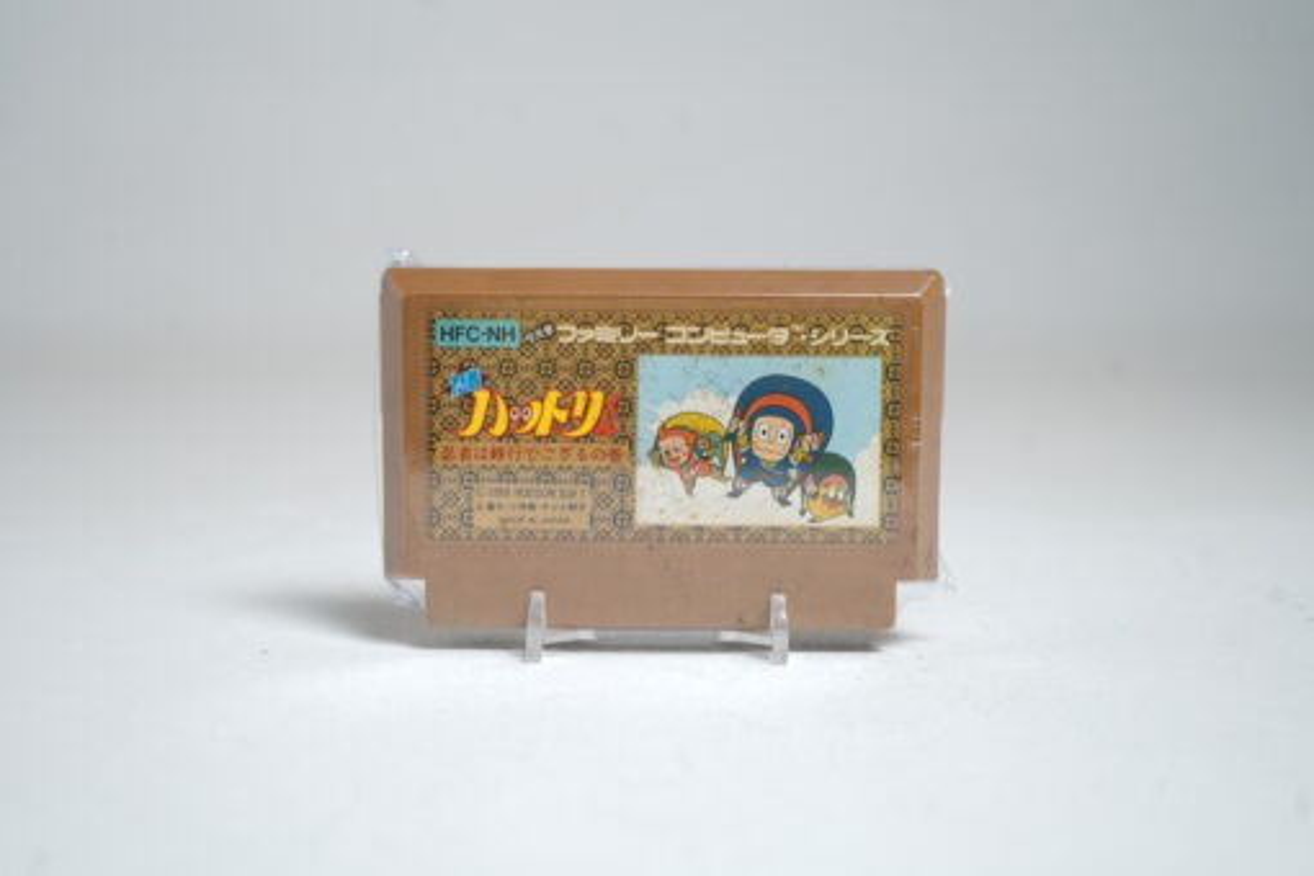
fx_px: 1825
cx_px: 657
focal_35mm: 50
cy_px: 438
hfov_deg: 39.6
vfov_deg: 27.0
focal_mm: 50
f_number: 5
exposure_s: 1/8
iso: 64
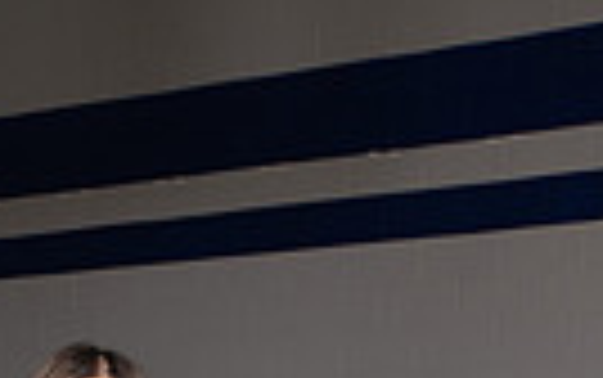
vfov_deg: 9.2
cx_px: 108
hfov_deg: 16.8
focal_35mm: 123
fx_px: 2023
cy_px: 999
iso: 500
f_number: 7.1
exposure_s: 1/320
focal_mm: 36
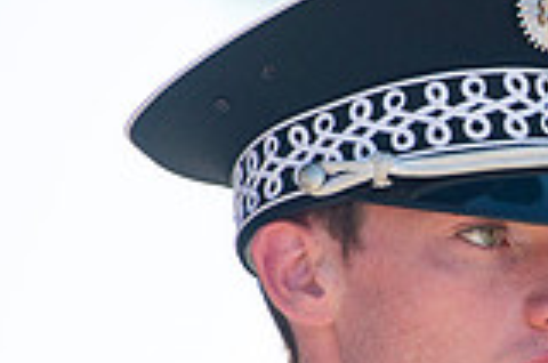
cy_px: 377
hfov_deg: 2.8
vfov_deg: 1.9
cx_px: 867
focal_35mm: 726
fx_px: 11029
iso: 200
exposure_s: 1/1000
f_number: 4.5
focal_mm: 200
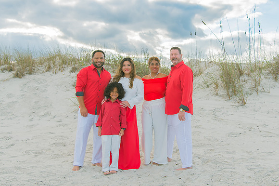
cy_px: 72
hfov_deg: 39.5
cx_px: 154
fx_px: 388
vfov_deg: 26.9
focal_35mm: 50
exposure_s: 1/200
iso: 100
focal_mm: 34
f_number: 4
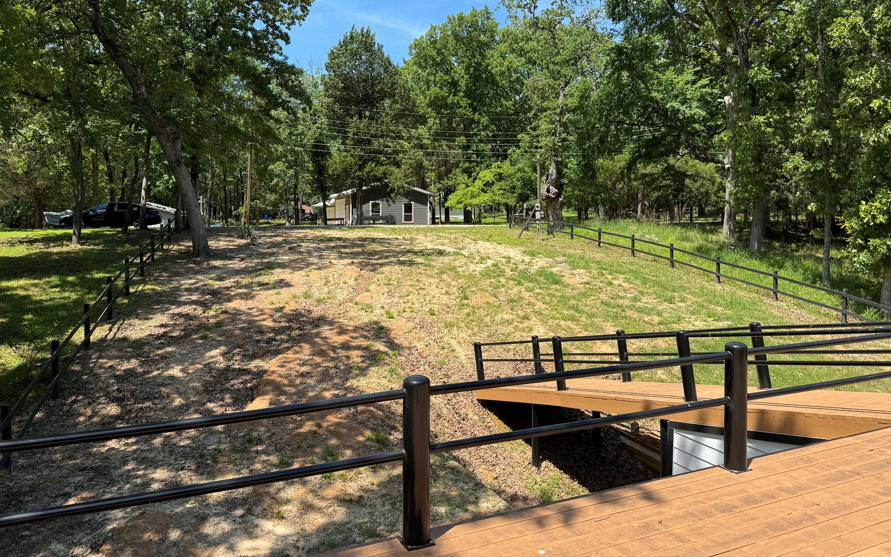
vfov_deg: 47.5
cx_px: 444
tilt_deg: -2.5
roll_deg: -0.5
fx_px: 631
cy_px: 241
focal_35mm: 26
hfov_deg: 70.4
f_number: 1.78
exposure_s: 1/2331
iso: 80
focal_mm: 6.76
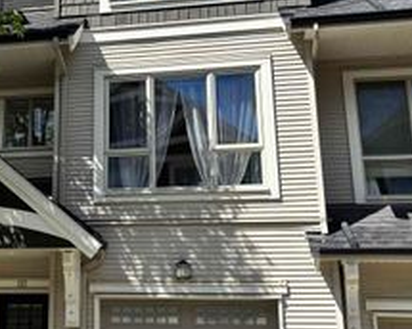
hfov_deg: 30.9
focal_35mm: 59
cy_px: 148
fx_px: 719
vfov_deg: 25.8
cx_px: 63
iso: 50
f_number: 1.6
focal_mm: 5.96
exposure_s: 1/2778
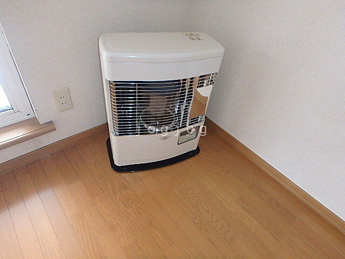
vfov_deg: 63.4
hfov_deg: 79.0
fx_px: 209
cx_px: 172
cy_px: 130
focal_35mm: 21
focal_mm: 3.7
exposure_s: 1/30
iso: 400
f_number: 3.5
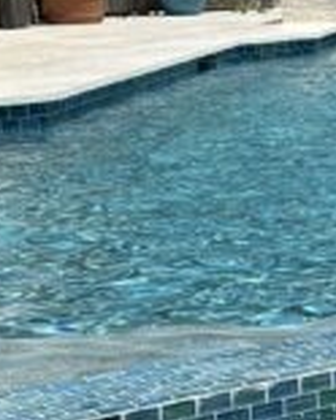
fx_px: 1927
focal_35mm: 155
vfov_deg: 12.4
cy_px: 219
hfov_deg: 9.3
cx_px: 694
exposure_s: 1/8130
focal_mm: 6.76
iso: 80
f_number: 1.78
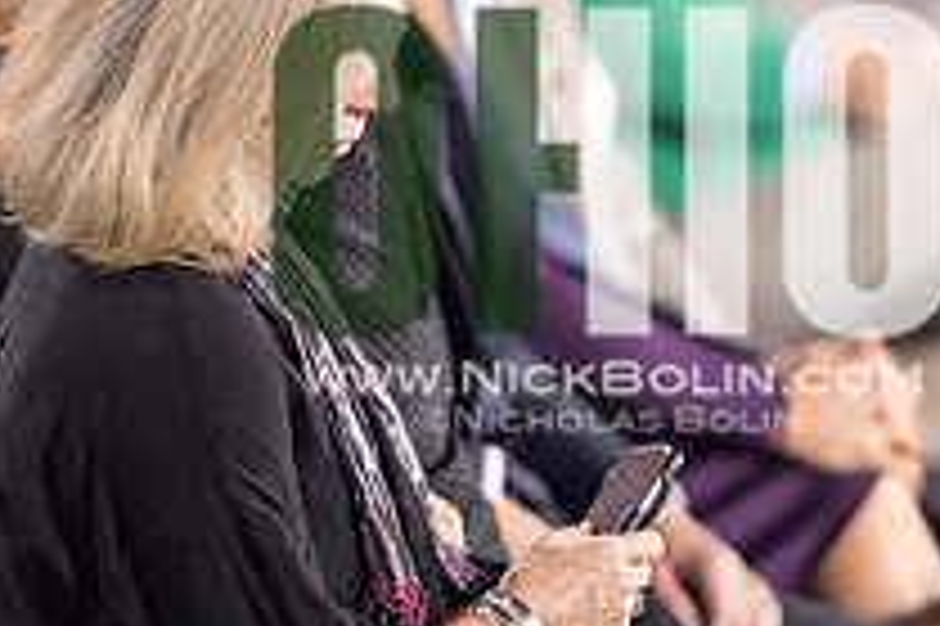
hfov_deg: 3.7
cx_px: 612
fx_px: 14506
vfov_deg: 2.5
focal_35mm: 556
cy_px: 218
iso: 1000
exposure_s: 1/320
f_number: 2.8
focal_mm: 200
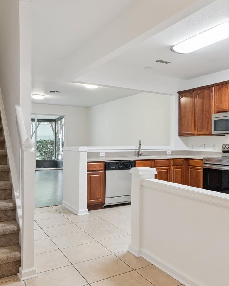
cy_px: 139
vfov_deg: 55.6
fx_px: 271
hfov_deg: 45.0
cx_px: 156
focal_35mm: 32
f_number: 10
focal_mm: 22
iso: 400
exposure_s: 1/13
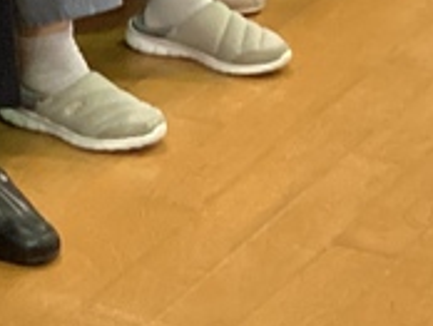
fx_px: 2230
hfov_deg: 10.1
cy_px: 617
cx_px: -500
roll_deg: +5.1
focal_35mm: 178
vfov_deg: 8.0
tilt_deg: -35.0
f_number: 2.4
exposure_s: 1/40
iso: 250
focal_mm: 3.3
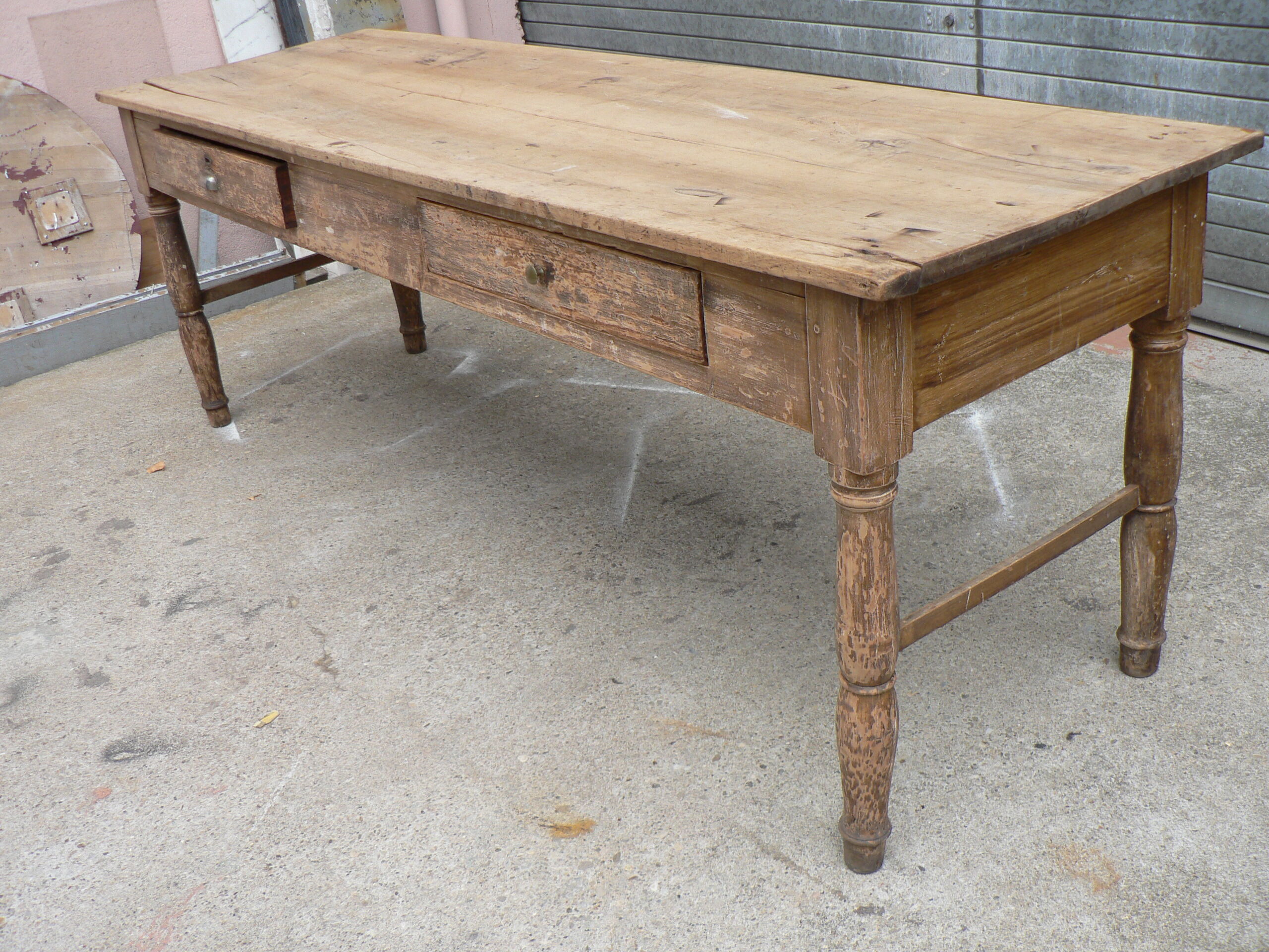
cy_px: 476
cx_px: 634
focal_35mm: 36
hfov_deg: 51.4
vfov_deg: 39.7
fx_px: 1320
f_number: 2.8
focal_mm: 6
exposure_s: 1/125
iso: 80
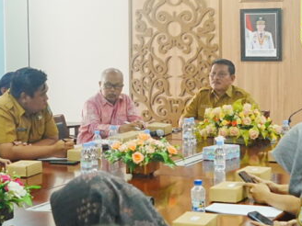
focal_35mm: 105
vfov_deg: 14.1
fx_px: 916
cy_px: 93
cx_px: 99
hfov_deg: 18.7
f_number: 6.3
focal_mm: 35
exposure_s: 1/160
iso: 5000
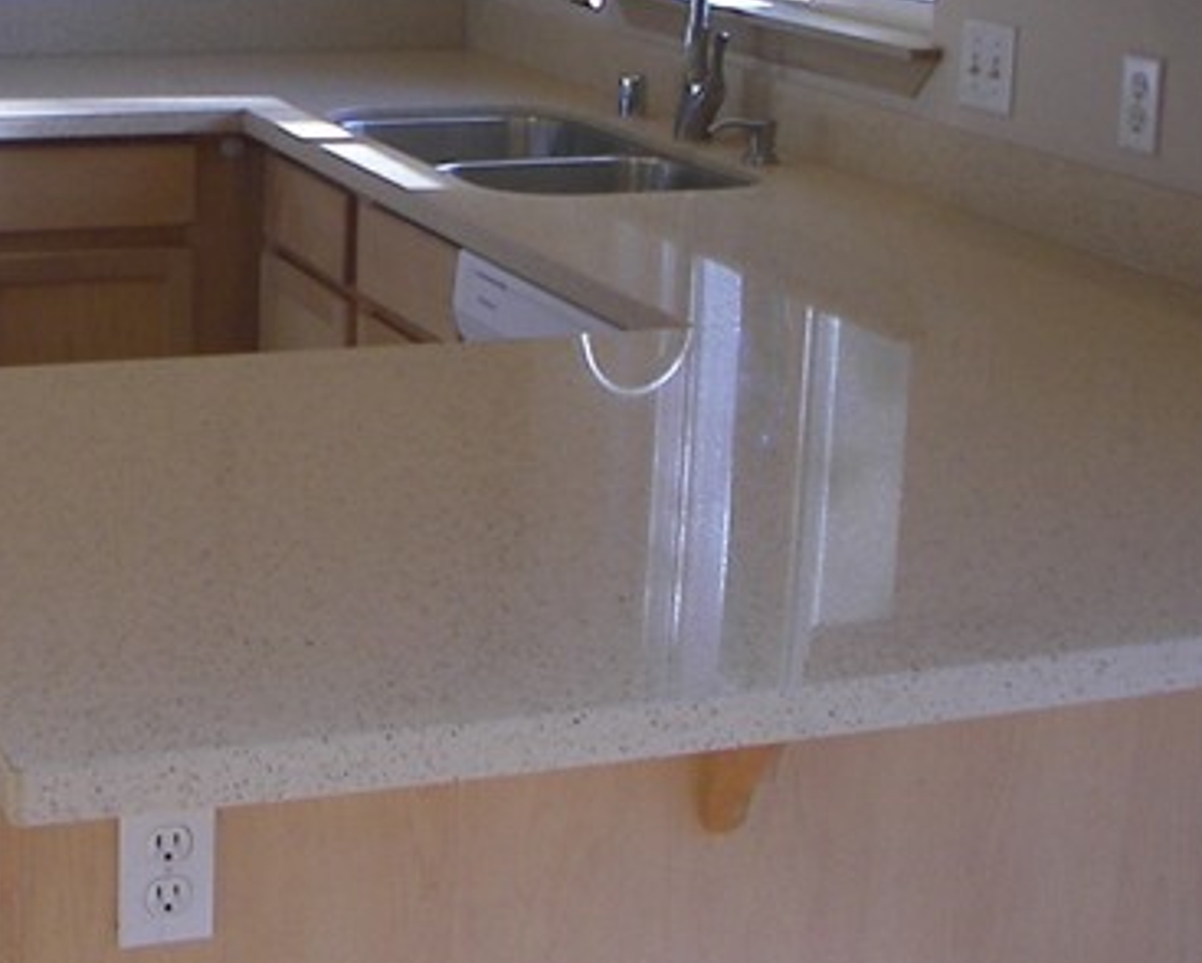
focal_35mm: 98
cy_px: 16
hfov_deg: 19.2
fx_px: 3488
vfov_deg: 15.5
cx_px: 147
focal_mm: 6
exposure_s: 1/40
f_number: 2.8
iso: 50
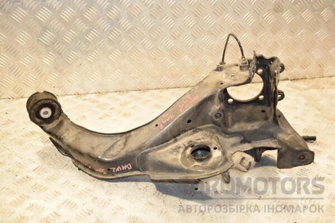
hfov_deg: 41.1
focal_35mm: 48
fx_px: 447
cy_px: 112
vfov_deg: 28.1
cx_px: 168
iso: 800
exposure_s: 1/200
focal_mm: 32
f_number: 5
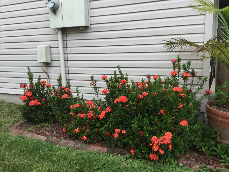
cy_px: 86
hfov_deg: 58.4
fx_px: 205
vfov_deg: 45.4
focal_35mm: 31
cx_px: 114
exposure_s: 1/370
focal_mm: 3.3
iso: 25
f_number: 2.4
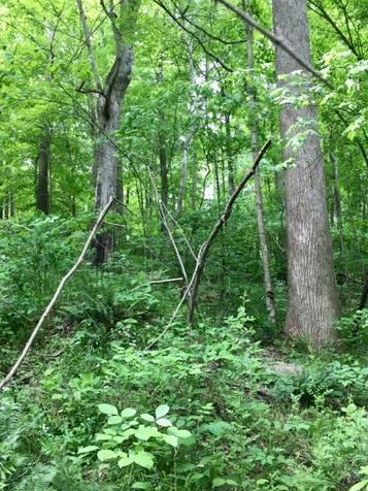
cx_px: 199
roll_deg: +1.6
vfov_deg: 47.9
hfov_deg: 36.8
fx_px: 553
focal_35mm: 39
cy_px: 246
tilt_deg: +15.1
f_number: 2.2
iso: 25
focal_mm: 4.15
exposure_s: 1/40
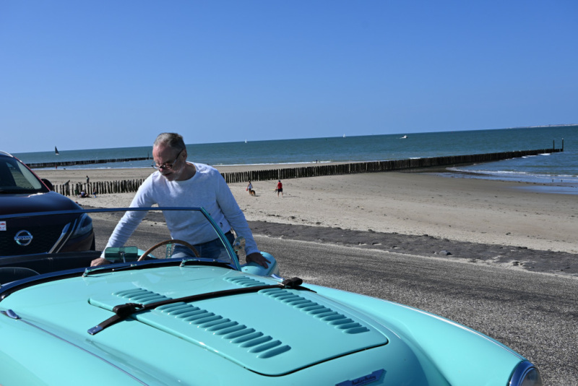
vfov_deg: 35.5
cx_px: 289
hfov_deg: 51.3
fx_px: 602
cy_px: 193
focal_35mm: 38
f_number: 8
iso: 100
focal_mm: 25
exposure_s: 1/500
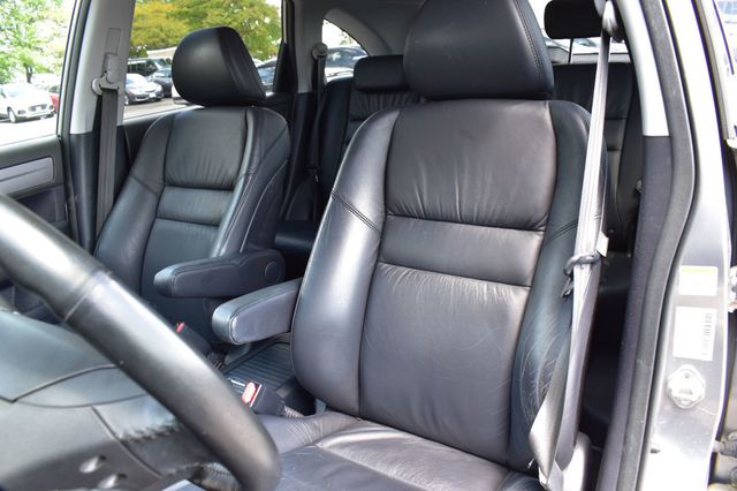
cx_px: 368
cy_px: 246
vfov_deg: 47.9
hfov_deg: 67.4
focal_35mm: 27
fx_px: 552
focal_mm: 18
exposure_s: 1/30
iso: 400
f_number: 7.1
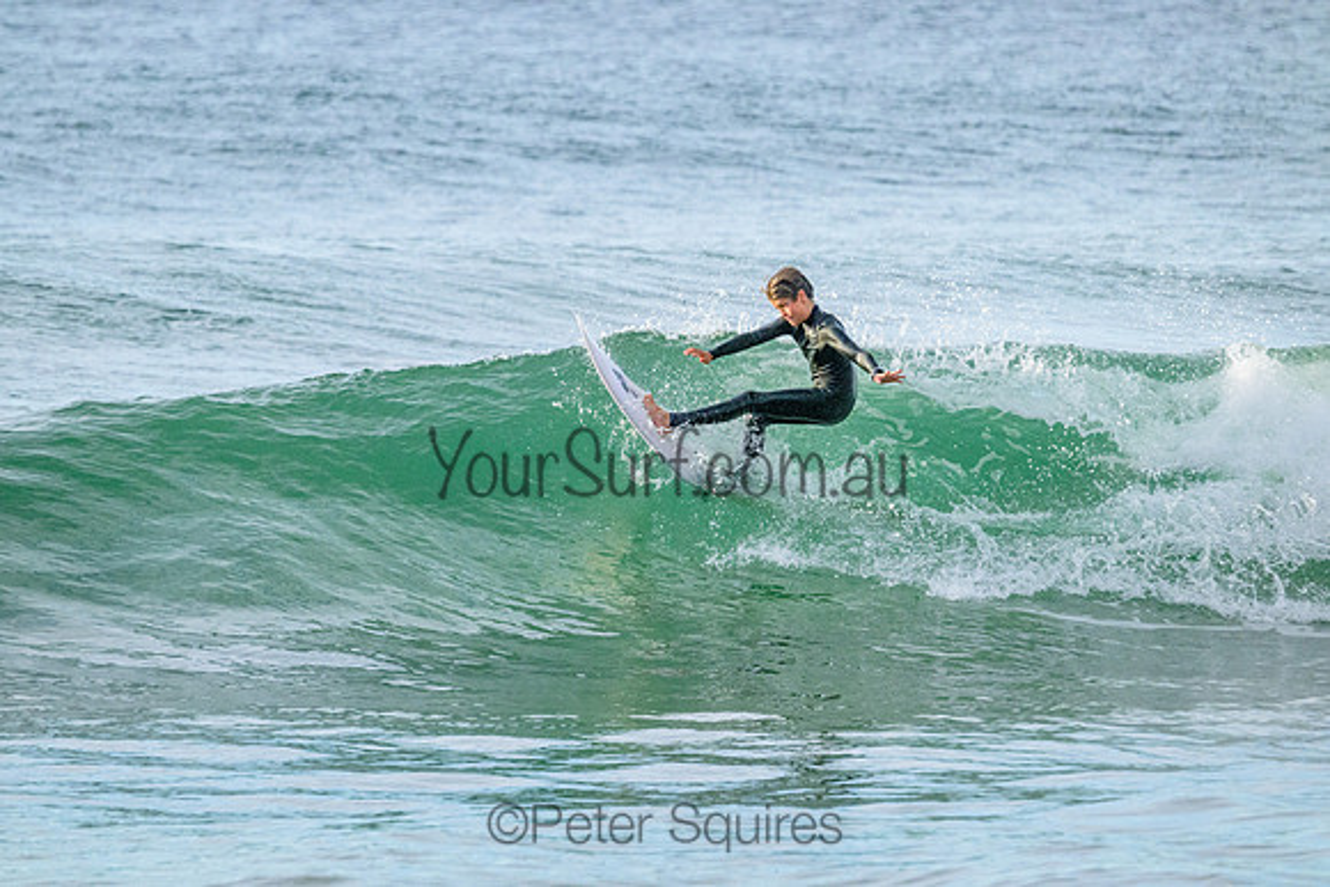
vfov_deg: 2.5
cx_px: 665
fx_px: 20693
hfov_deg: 3.7
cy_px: 444
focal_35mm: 560
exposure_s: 1/1250
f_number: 11
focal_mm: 560
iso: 5600
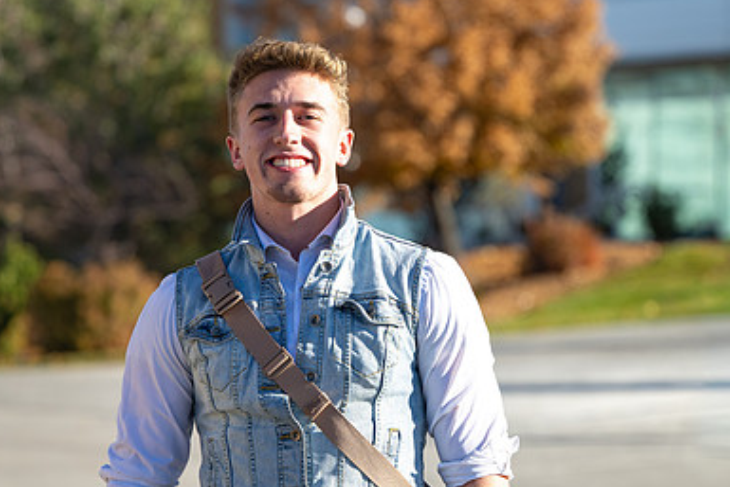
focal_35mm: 156
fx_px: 3164
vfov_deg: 8.8
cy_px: 290
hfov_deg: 13.2
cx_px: 332
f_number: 2.8
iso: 125
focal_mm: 87
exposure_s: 1/2000
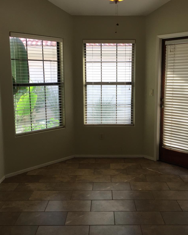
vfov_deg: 50.3
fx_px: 250
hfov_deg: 41.1
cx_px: 104
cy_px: 113
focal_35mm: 36
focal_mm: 4.15
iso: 50
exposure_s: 1/120
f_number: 2.2
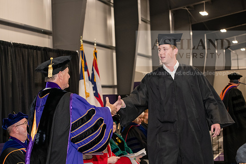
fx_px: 478
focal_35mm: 70
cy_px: 82
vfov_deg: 19.5
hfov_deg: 28.8
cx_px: 123
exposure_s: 1/200
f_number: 5
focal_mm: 70
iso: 2500
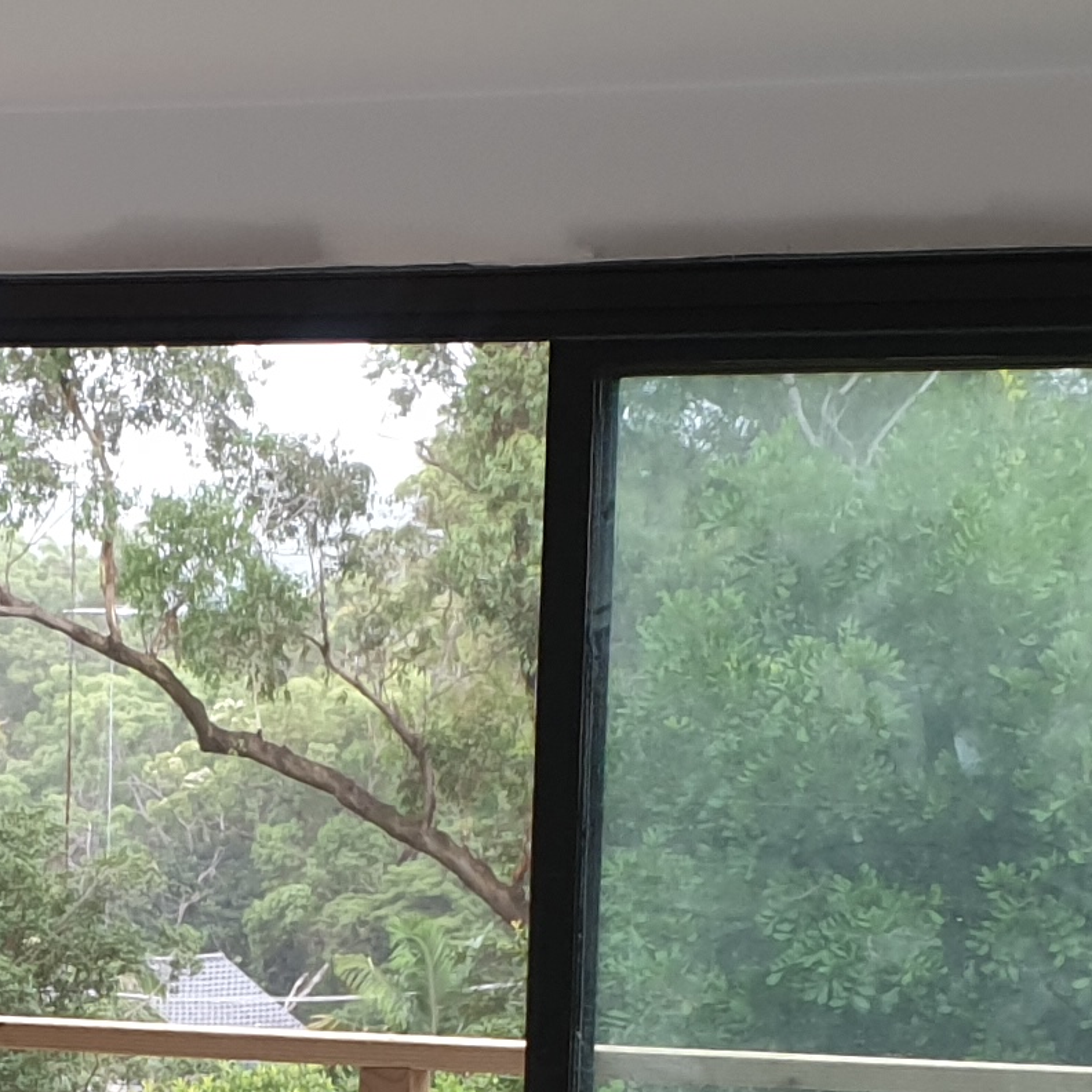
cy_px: 1103
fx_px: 4176
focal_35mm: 117
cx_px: 105
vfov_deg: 14.6
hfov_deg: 14.7
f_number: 2.4
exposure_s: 1/50
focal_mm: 4.3
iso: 160
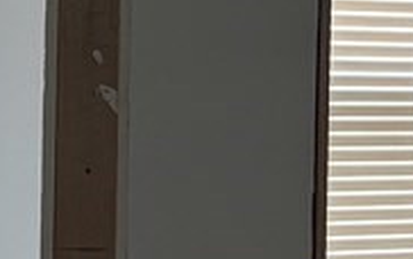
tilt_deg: -2.3
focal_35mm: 233
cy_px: 248
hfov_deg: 8.6
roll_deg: -0.2
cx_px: -390
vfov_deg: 5.6
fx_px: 2624
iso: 50
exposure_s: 1/120
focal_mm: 5.96
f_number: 1.6
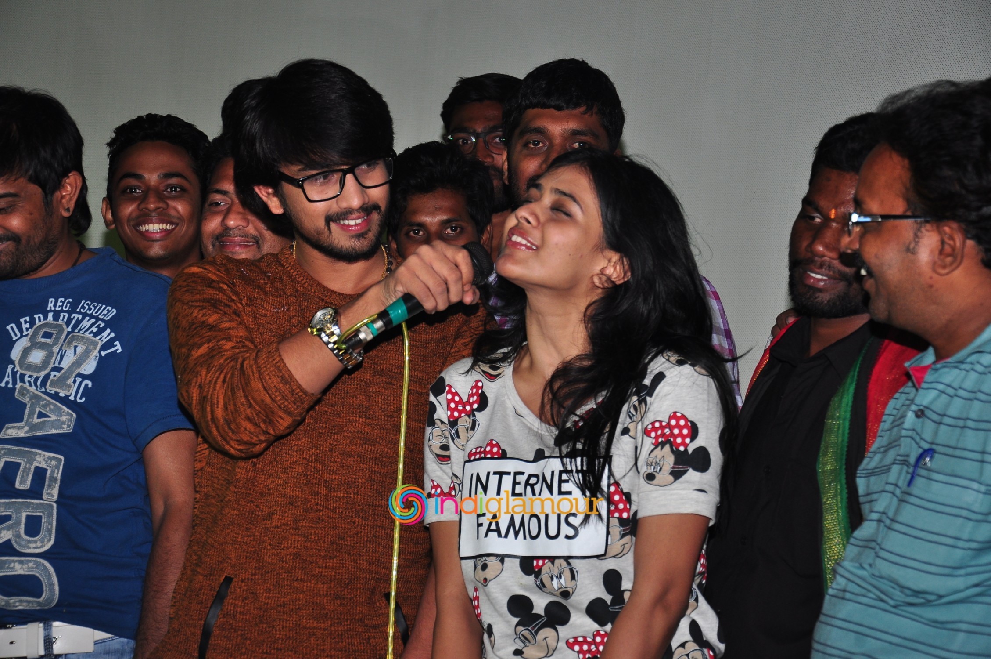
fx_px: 2557
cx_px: 496
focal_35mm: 93
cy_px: 330
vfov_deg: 14.7
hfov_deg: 21.9
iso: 320
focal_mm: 62
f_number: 5.3
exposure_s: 1/125
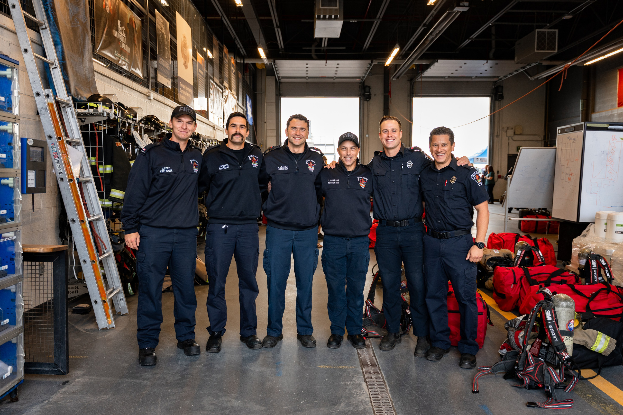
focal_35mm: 31
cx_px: 312
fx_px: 540
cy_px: 216
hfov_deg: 59.9
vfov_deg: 42.0
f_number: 2.8
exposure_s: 1/200
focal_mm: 28.9
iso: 640
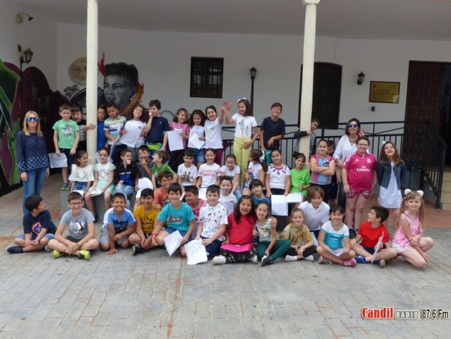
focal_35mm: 29
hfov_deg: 61.7
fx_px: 378
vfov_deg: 48.2
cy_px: 170
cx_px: 226
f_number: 4
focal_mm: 5.3
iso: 100
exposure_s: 1/160
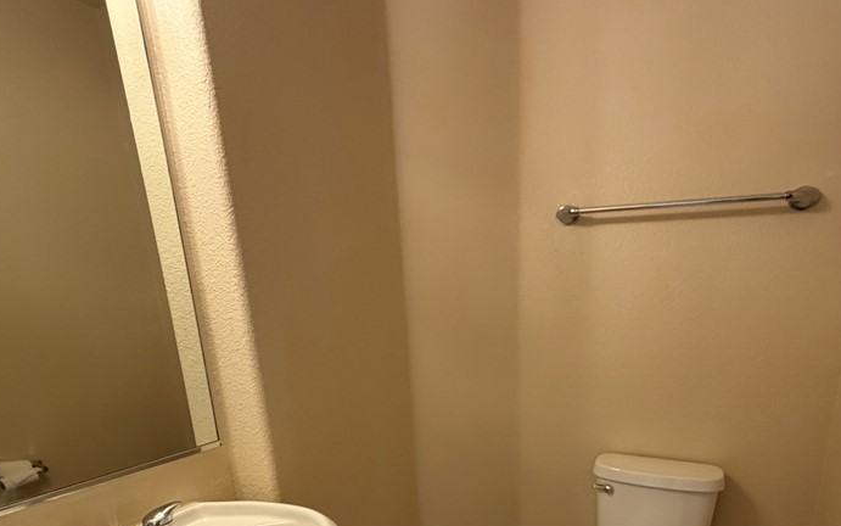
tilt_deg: -17.9
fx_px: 504
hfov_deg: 78.7
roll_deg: +1.4
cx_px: 508
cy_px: 447
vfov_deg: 50.4
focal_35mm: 22
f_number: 2.2
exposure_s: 1/60
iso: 200
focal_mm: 2.22
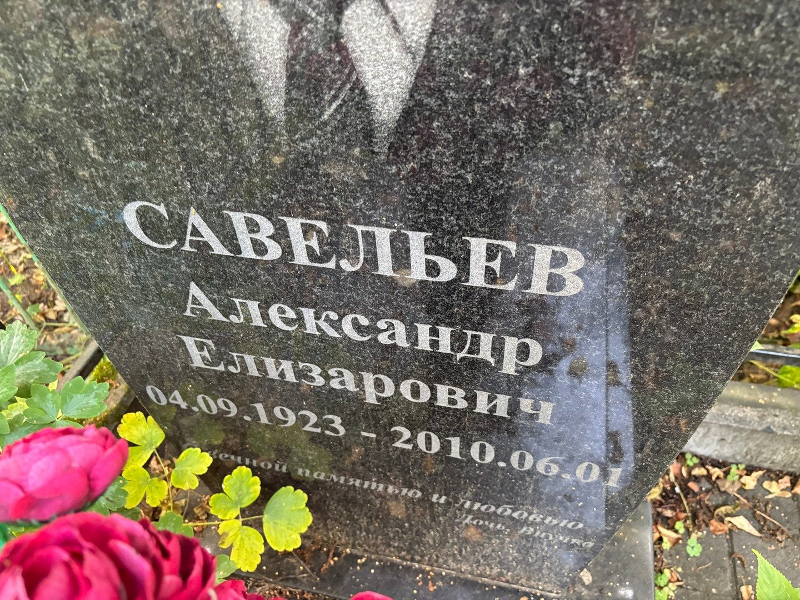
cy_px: 300
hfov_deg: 67.3
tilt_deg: -45.2
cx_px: 400
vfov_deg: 53.1
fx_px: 601
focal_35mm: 26
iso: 320
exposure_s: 1/60
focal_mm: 5.96
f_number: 1.6
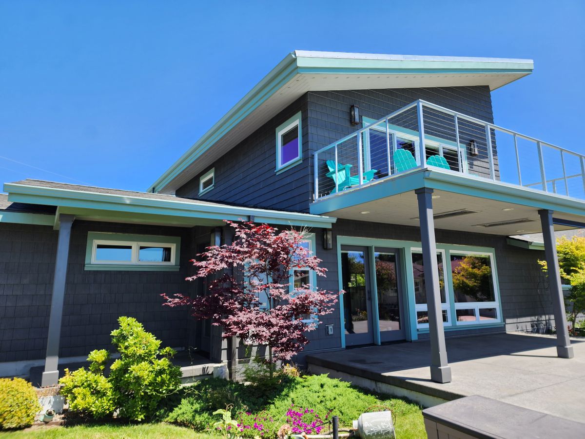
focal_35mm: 23
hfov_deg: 73.9
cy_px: 220
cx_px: 292
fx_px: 389
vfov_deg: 58.9
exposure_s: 1/383
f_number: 1.8
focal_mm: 6.4
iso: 12
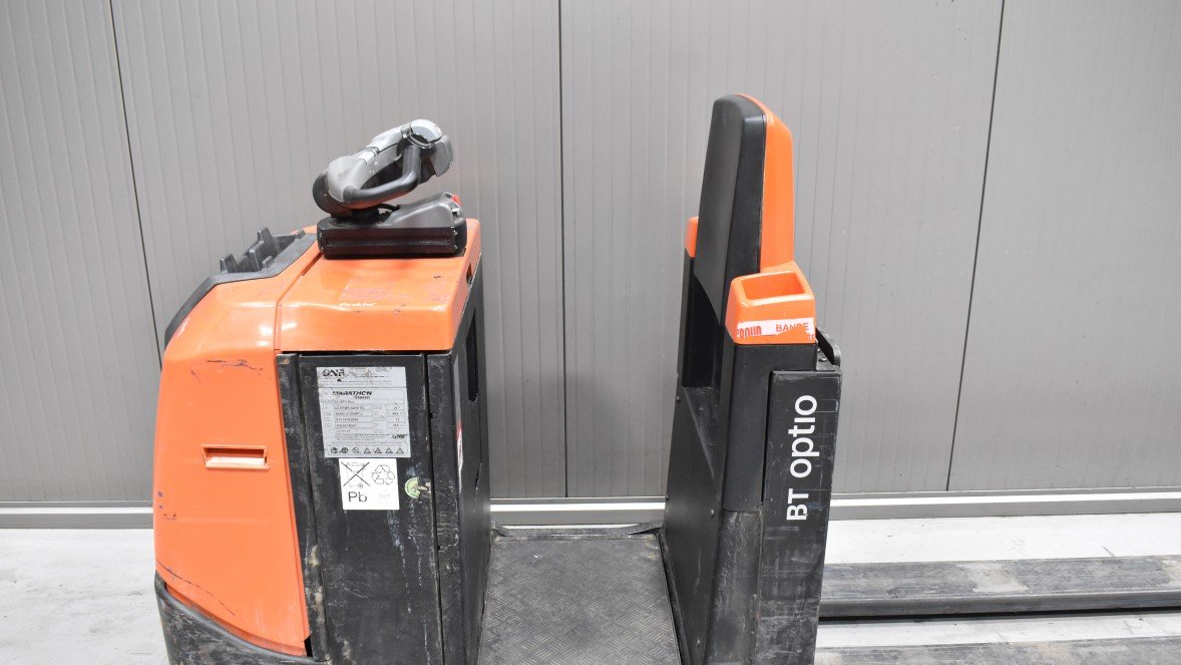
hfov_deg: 61.0
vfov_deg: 36.6
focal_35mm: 32
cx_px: 585
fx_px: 1002
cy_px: 398
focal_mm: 20
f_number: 5
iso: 1600
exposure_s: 1/25
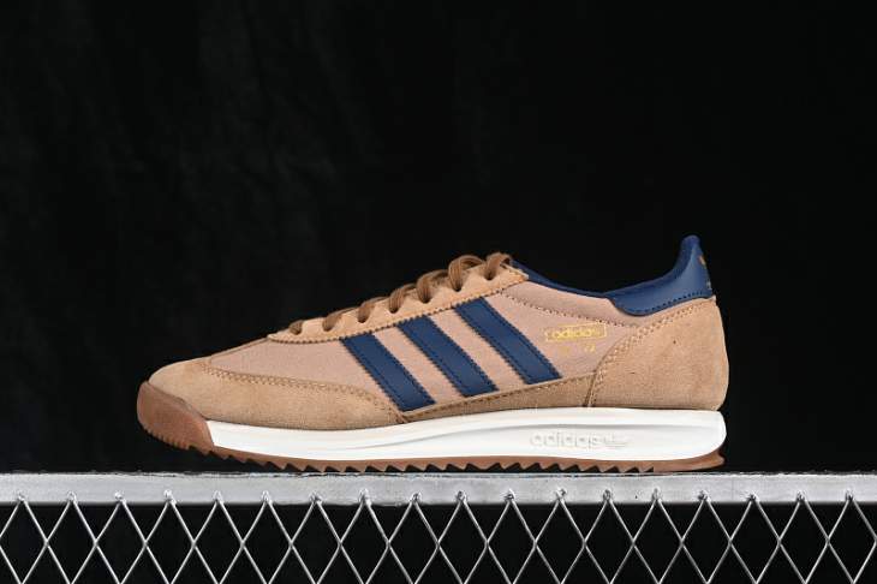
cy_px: 292
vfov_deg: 18.2
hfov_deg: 27.0
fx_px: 1826
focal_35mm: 75
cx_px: 438
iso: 160
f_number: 7.1
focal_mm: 50
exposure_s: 1/80
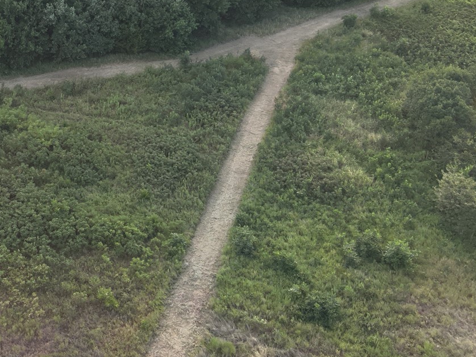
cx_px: 45
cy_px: 75
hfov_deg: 33.1
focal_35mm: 55
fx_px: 756
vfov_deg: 26.1
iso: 100
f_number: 2.8
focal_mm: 4.4
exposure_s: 1/120
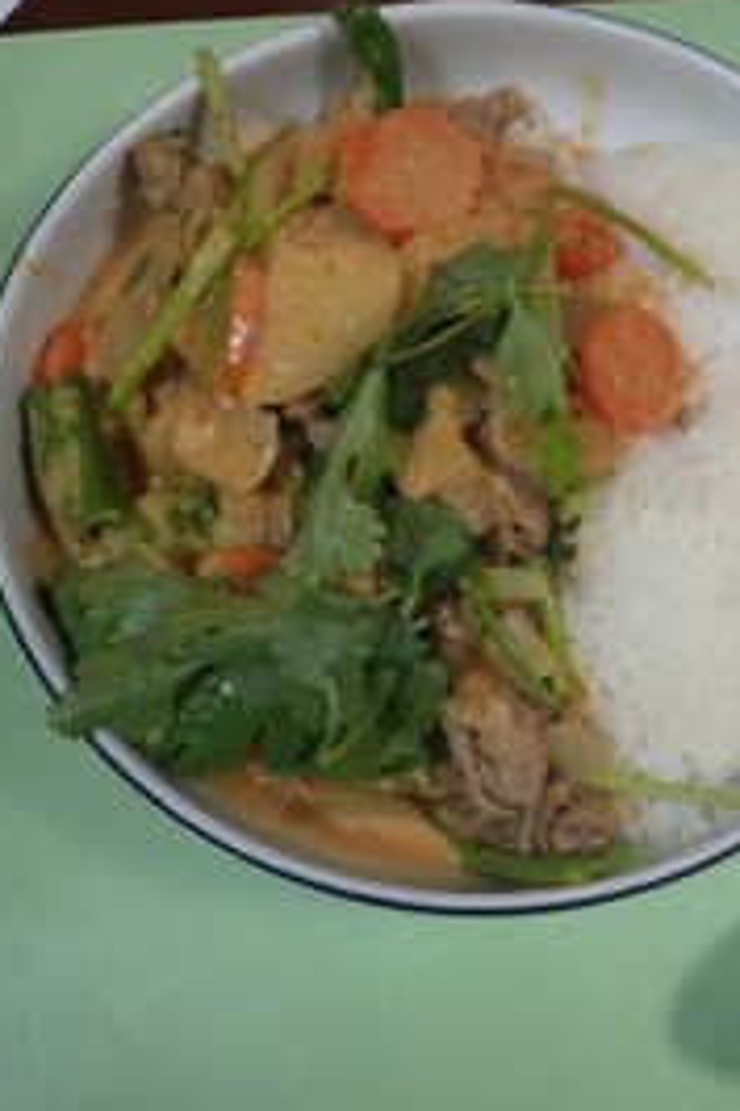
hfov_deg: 28.5
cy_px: 581
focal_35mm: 44
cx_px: 753
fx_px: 1358
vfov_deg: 44.5
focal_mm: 4.5
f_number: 2
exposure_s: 1/80
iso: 200
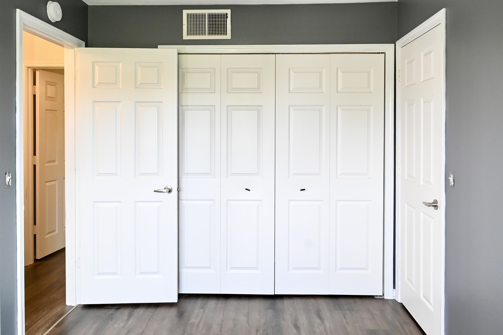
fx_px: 377
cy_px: 168
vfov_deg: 47.9
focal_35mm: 27
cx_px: 252
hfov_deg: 67.4
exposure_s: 1/80
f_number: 5.6
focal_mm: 18
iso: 2000
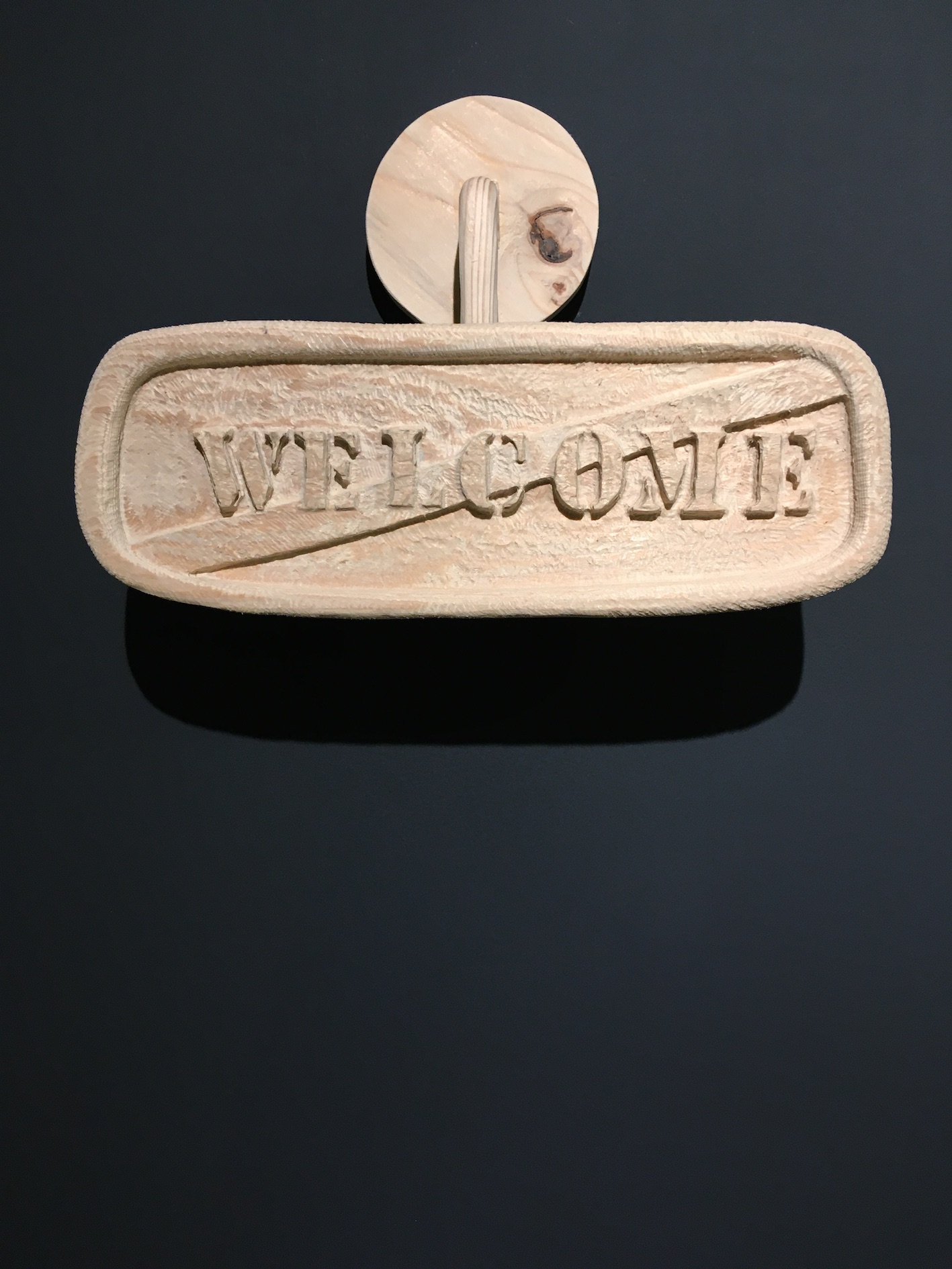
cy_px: 634
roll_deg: +0.8
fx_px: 1064
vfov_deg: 61.7
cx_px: 476
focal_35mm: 29
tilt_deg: -7.7
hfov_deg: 48.2
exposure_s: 1/33
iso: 100
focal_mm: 4.15
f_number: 2.2
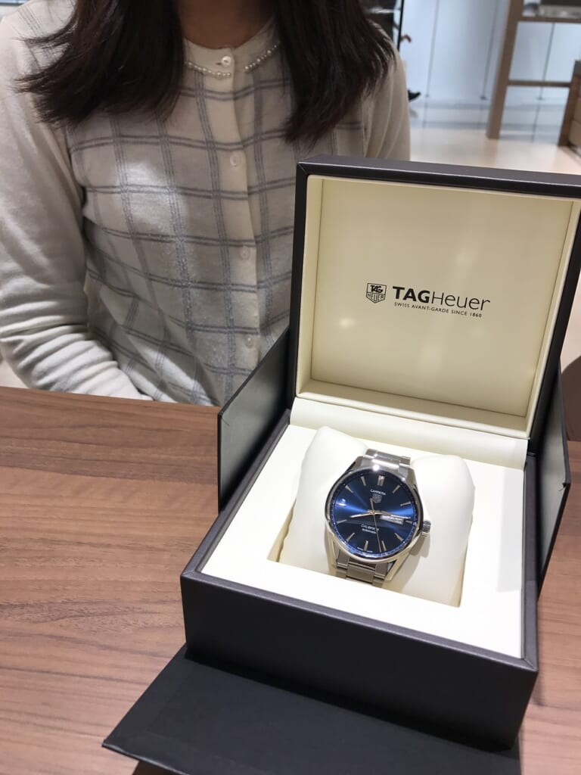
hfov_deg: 49.7
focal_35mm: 28
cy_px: 388
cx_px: 290
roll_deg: -0.9
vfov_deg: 63.4
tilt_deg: -27.9
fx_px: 627
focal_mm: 3.99
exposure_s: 1/100
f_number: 1.8
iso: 25
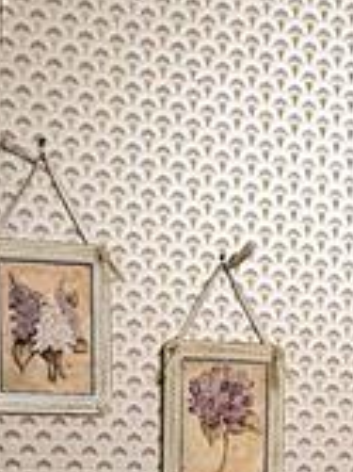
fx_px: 1443
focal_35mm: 106
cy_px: 627
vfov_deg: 17.3
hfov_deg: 13.8
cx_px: 325
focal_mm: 5.4
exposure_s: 1/120
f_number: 1.8
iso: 320
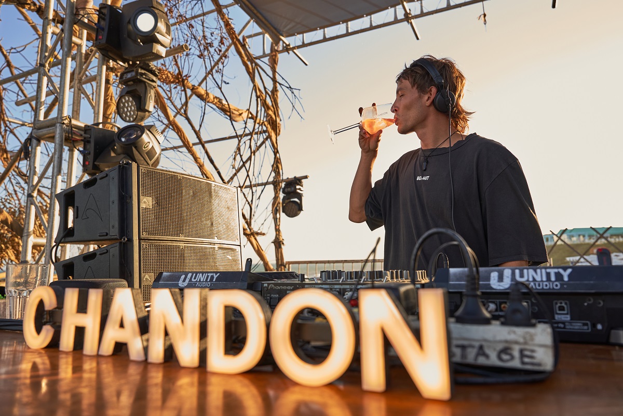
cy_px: 208
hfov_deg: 73.7
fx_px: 415
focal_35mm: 24
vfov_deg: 53.1
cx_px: 312
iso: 640
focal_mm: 24
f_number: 4
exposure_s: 1/500
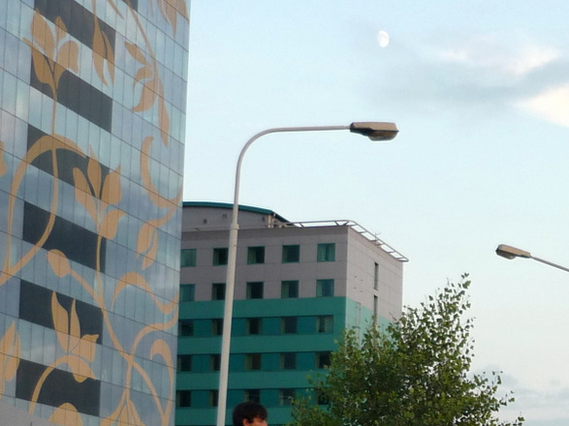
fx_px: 1479
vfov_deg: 16.0
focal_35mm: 90
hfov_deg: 21.1
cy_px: 459
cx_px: 567
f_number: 2.8
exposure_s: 1/60
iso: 100
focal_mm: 5.5
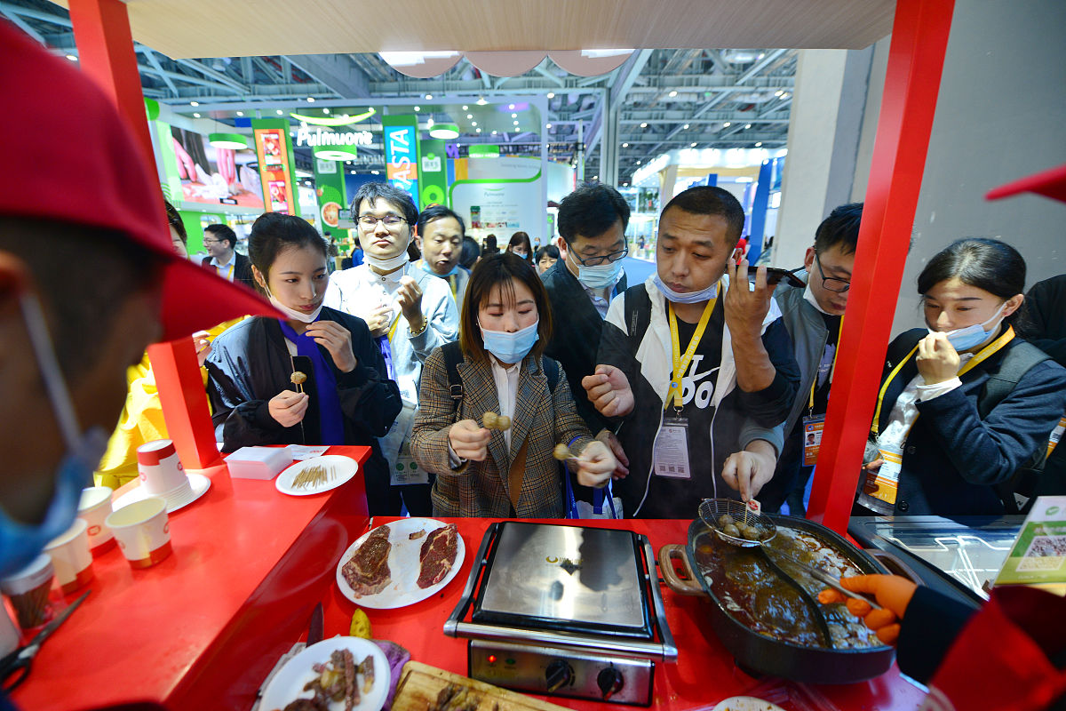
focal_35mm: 14
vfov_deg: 81.2
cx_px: 533
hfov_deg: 104.3
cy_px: 356
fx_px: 415
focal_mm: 14
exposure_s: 1/80
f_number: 2.8
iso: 400
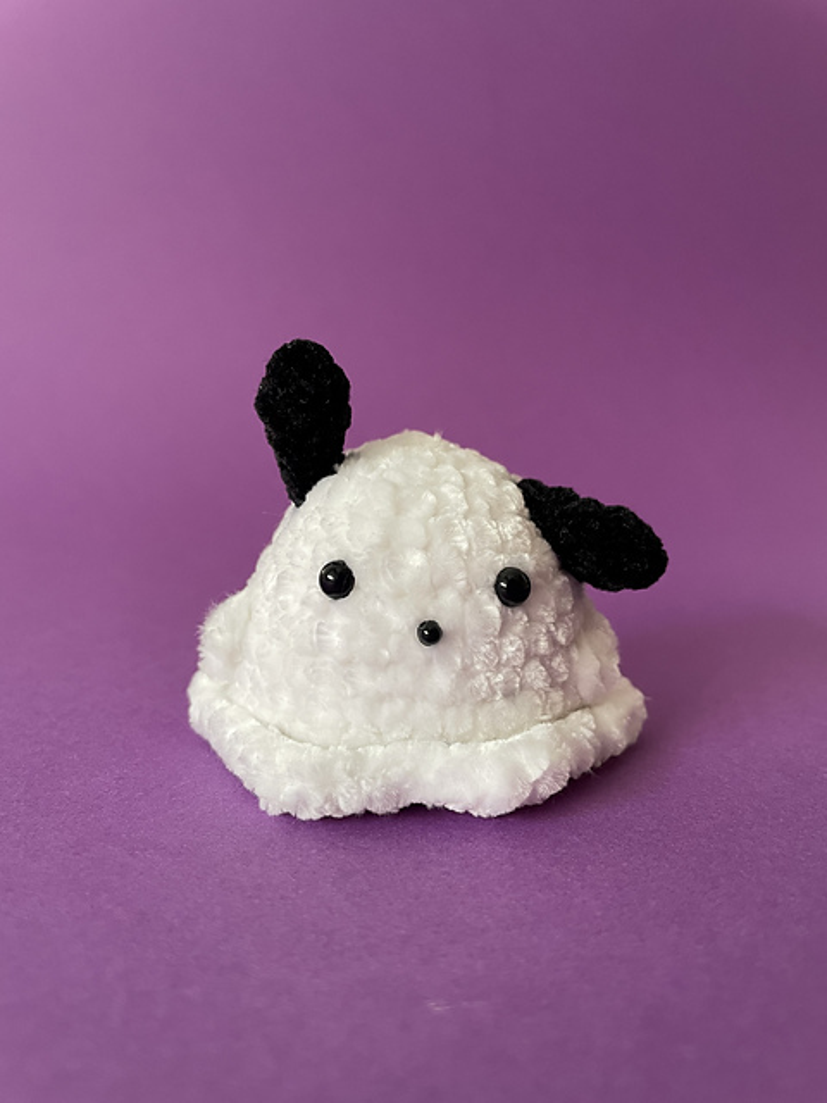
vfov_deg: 67.3
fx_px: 828
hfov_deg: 53.1
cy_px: 552
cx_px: 414
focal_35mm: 26
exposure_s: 1/61
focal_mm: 4.2
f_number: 1.6
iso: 125
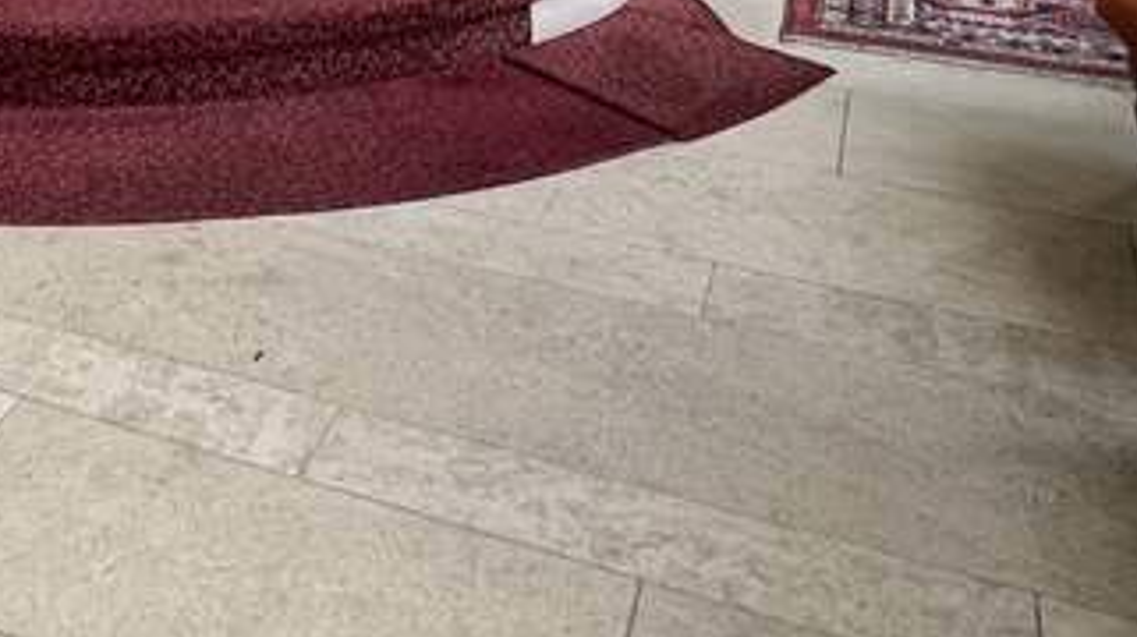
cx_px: 4
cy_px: -651
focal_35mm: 53
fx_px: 1597
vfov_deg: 16.7
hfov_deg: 35.5
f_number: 1.8
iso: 200
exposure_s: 1/99
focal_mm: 1.57
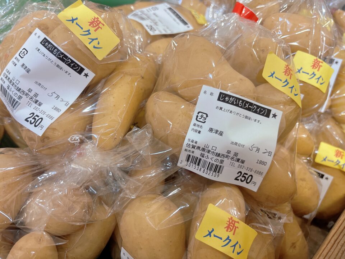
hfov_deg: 67.3
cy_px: 130
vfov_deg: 53.1
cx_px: 172
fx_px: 259
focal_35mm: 26
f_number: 1.6
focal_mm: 5.96
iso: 125
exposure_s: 1/60
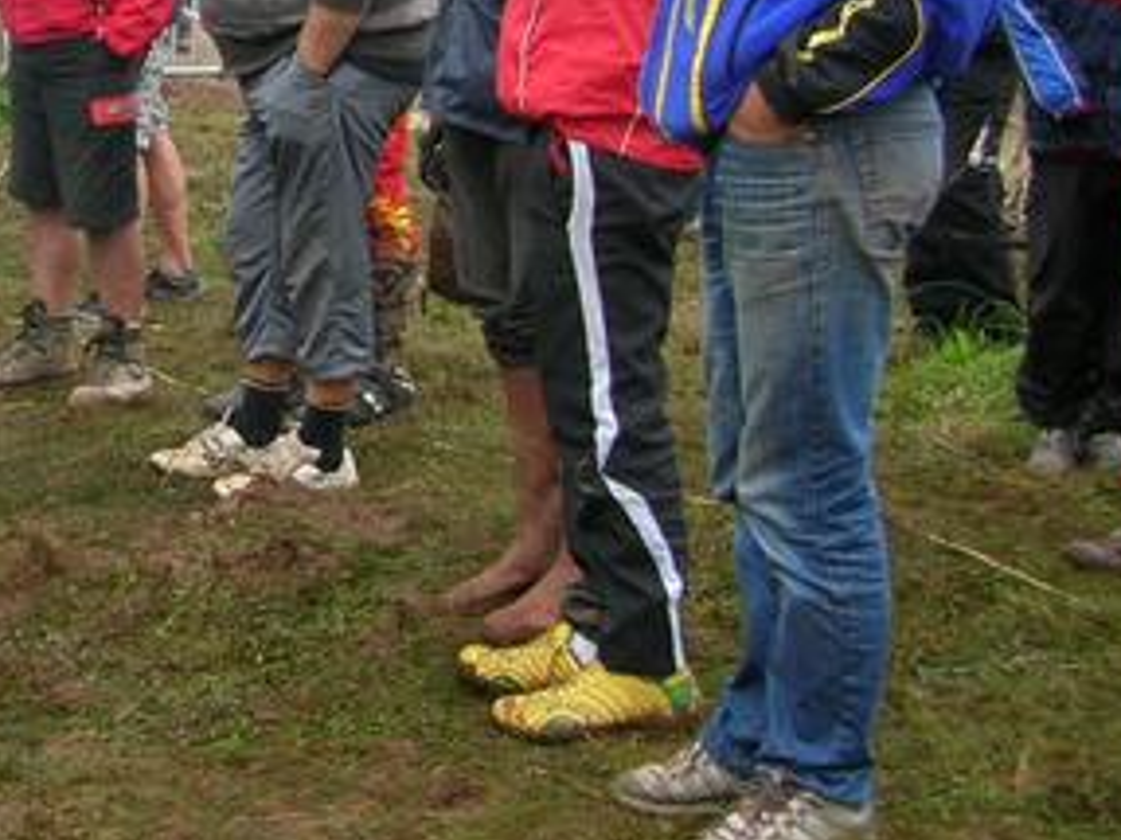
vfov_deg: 18.6
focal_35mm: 78
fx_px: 2525
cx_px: -78
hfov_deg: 23.6
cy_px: 113
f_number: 2.8
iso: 50
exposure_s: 1/130
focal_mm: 5.8
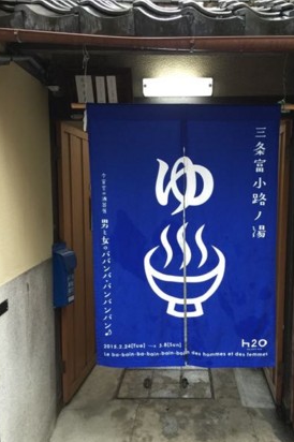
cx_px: 178
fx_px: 405
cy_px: 240
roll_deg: +0.2
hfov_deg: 39.7
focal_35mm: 33
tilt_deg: -6.8
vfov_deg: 57.2
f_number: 2.2
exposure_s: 1/15
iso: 100
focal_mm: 4.15
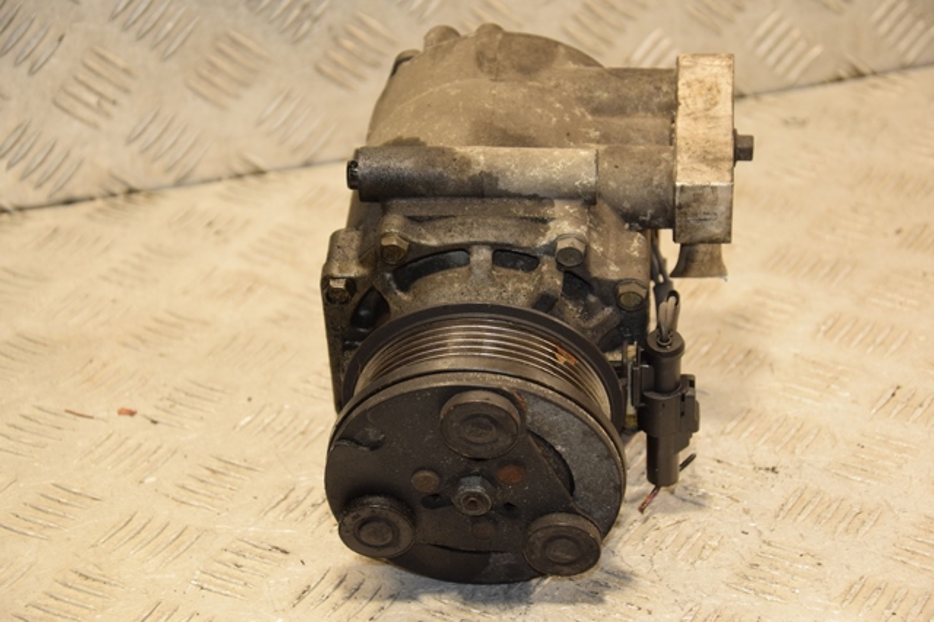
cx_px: 467
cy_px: 311
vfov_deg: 13.0
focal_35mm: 105
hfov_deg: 19.5
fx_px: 2723
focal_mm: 70
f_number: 5.3
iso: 800
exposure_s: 1/125
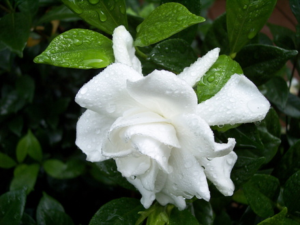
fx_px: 338
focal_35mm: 39
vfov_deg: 36.8
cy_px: 112
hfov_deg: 47.9
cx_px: 150
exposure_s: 1/125
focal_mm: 8
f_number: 3.4
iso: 100
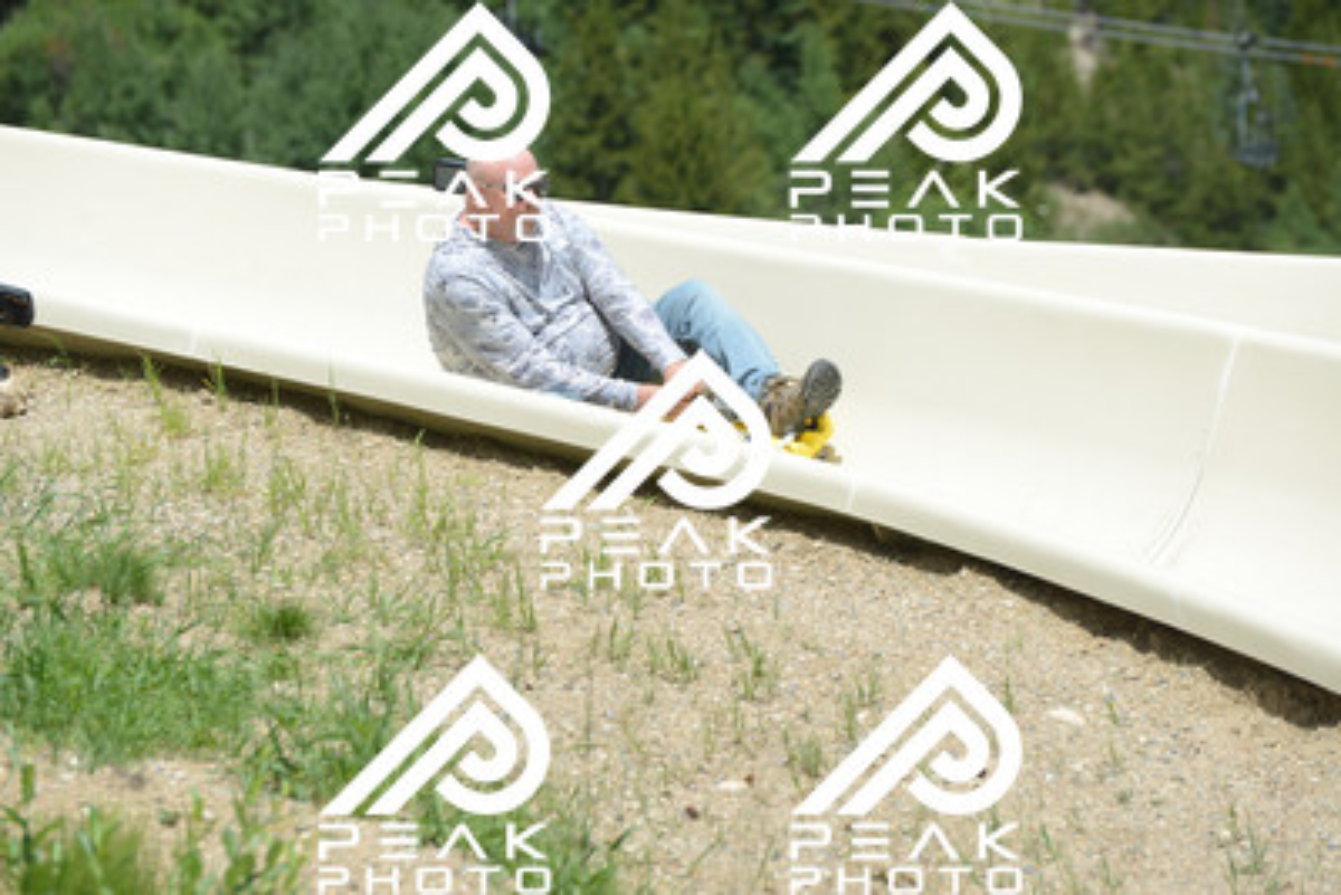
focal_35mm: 195
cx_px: 670
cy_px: 448
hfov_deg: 10.5
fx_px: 7266
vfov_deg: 7.0
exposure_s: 1/1250
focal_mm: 195
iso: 360
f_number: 6.3
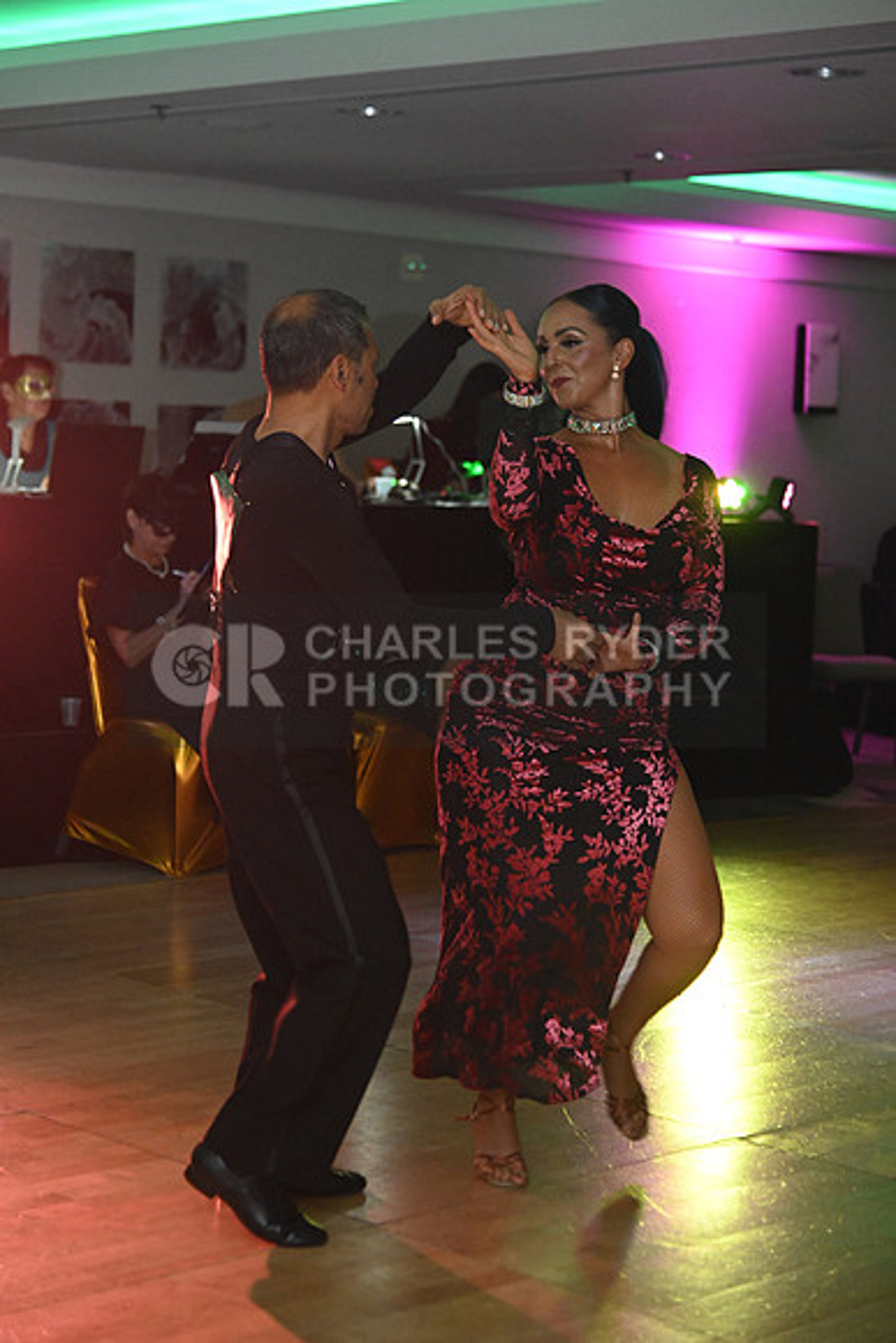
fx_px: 2612
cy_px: 672
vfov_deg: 28.8
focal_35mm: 70
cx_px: 448
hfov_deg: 19.5
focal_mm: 70
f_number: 5
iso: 5000
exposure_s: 1/200
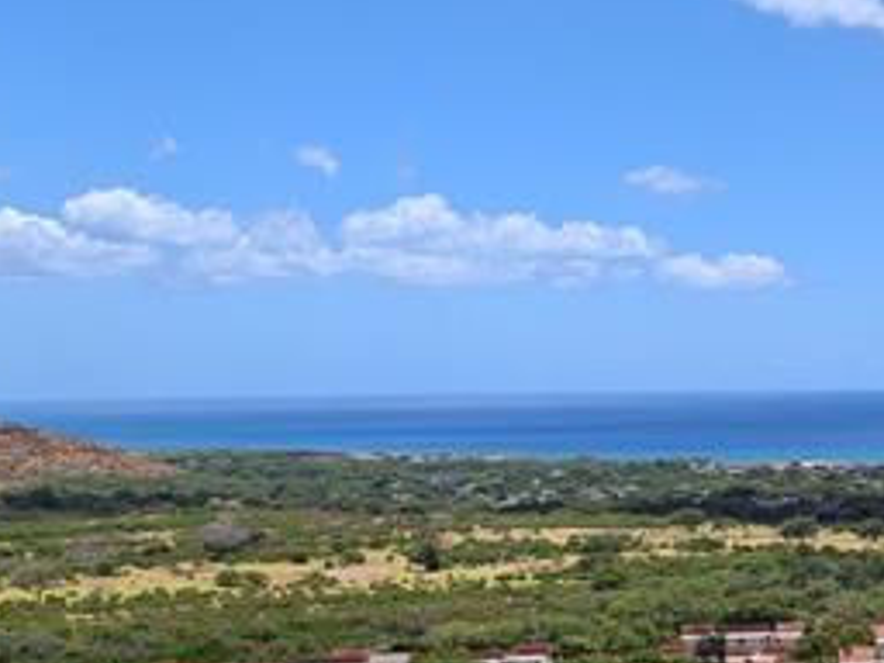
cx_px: 1060
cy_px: 525
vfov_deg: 24.1
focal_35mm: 60
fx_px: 1532
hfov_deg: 28.1
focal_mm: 4.53
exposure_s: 1/12821
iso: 27
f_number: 1.7
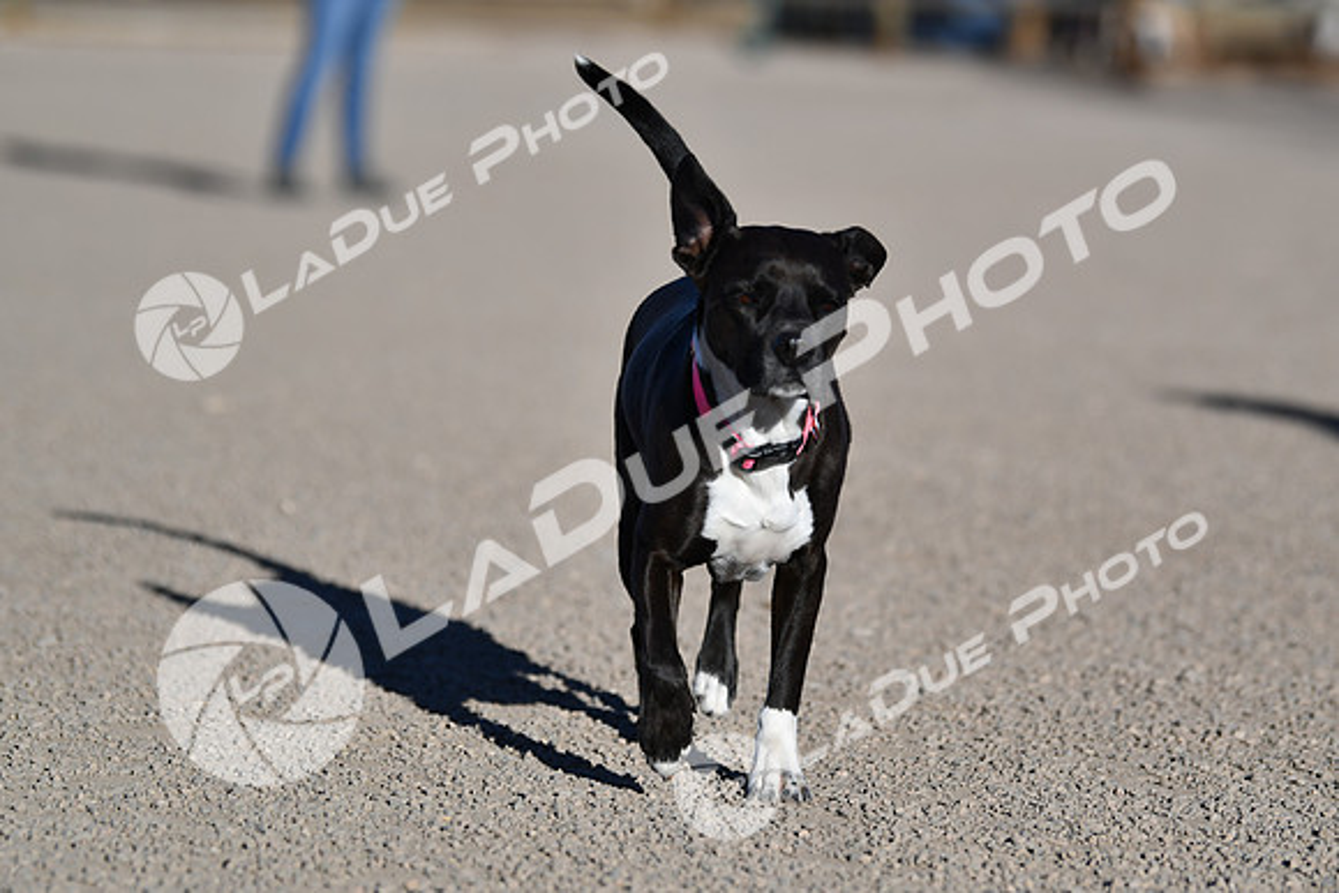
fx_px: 7254
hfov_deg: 10.5
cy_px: 446
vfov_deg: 7.0
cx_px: 670
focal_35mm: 195
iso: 100
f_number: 2.8
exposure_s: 1/4000
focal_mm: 130
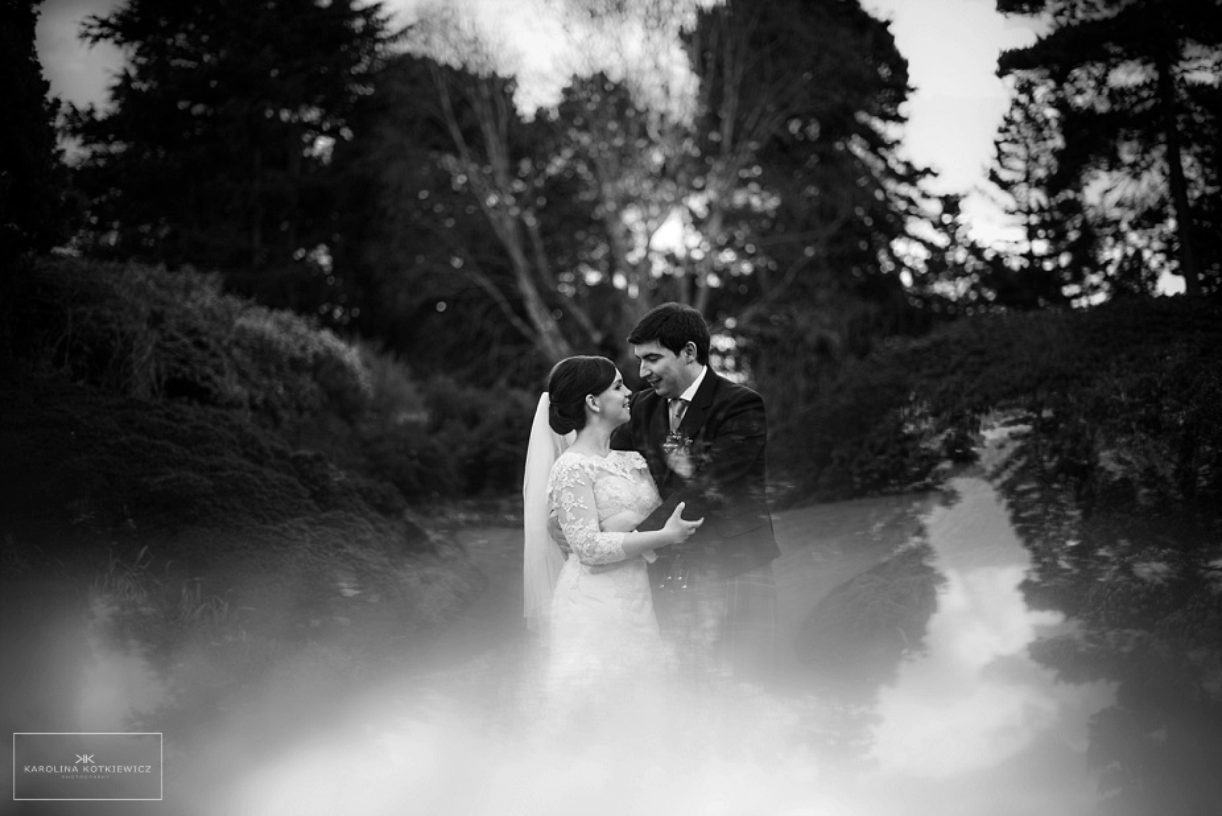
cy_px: 408
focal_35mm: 50
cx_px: 611
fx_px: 1698
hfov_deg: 39.6
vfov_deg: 27.0
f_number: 1.4
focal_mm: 50
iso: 100
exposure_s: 1/1000
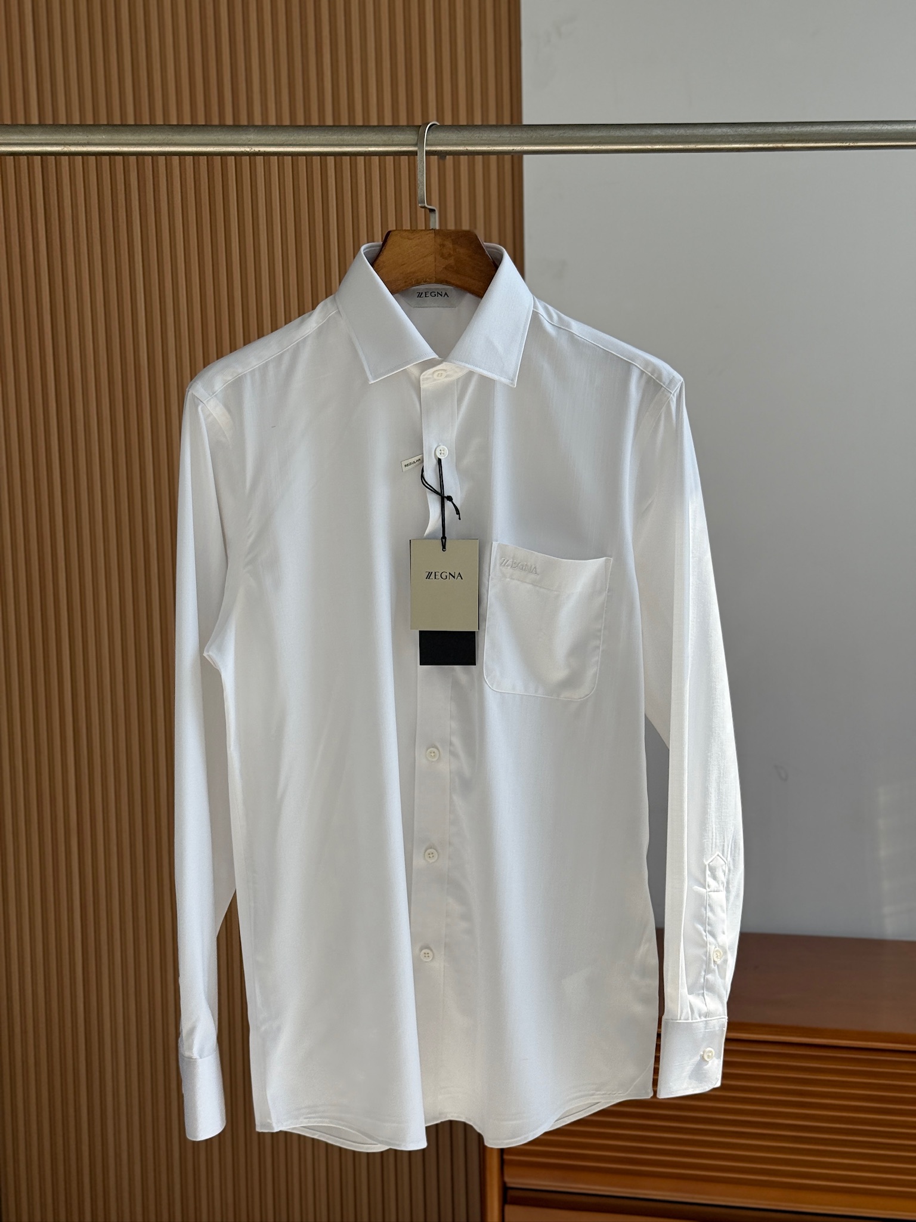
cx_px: 458
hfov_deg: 30.3
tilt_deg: -5.2
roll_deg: +1.1
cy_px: 611
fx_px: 1694
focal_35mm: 48
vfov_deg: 39.7
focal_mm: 6.76
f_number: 1.78
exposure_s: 1/641
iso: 64
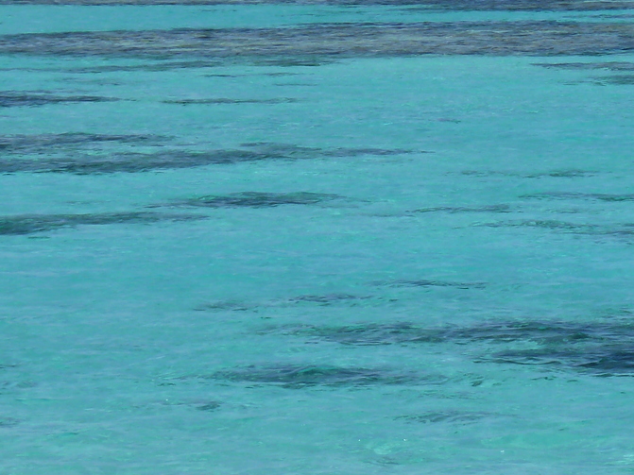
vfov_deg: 3.7
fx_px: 7380
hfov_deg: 4.9
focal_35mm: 403
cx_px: 605
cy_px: 260
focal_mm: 27.8
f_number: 5.6
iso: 80
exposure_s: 1/500
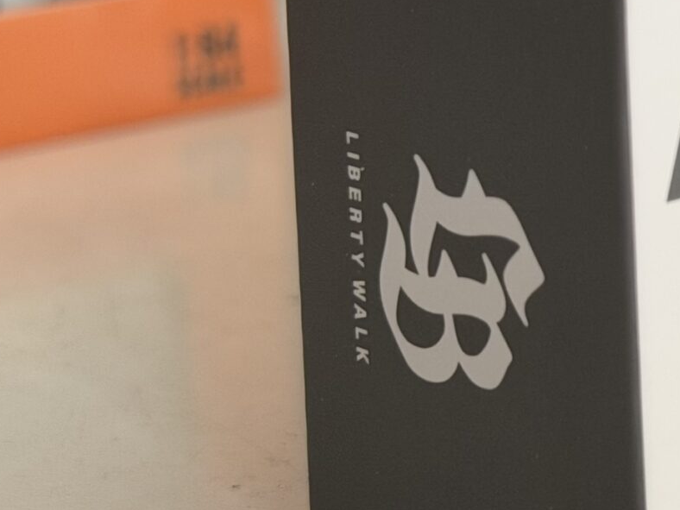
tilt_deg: -10.5
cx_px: 898
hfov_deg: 12.3
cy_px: -40
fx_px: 3064
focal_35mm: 156
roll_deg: +2.2
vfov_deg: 9.4
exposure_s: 1/60
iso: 125
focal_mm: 6.76
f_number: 1.78
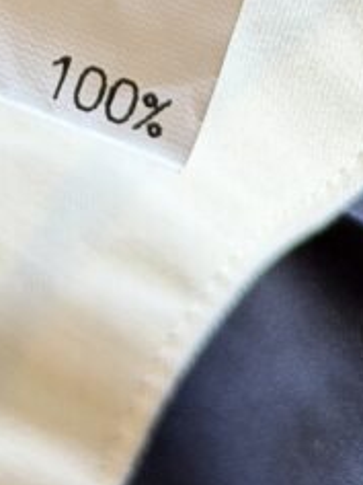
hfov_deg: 7.1
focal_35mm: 208
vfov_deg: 9.3
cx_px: -35
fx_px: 2908
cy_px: -251
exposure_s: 1/74
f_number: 1.78
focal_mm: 6.76
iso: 100
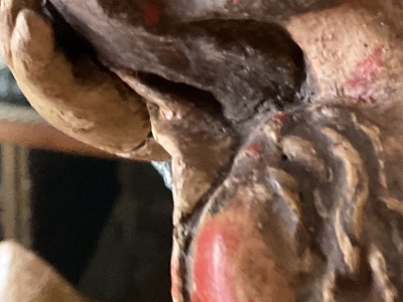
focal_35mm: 87
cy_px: -85
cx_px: 592
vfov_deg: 16.1
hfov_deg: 19.7
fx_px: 1013
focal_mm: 3
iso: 250
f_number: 1.8
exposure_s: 1/40
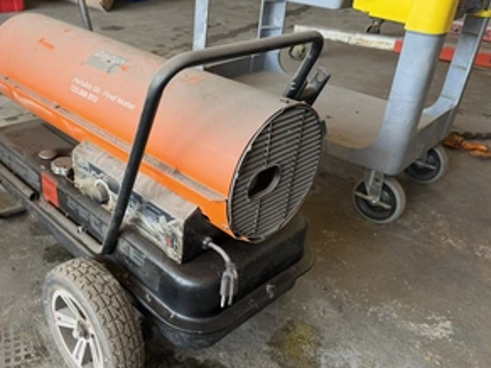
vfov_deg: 42.9
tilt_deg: -28.4
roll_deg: -3.0
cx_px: 182
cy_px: 186
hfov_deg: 54.7
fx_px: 468
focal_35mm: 33
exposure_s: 1/120
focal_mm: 6.76
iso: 100
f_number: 1.78
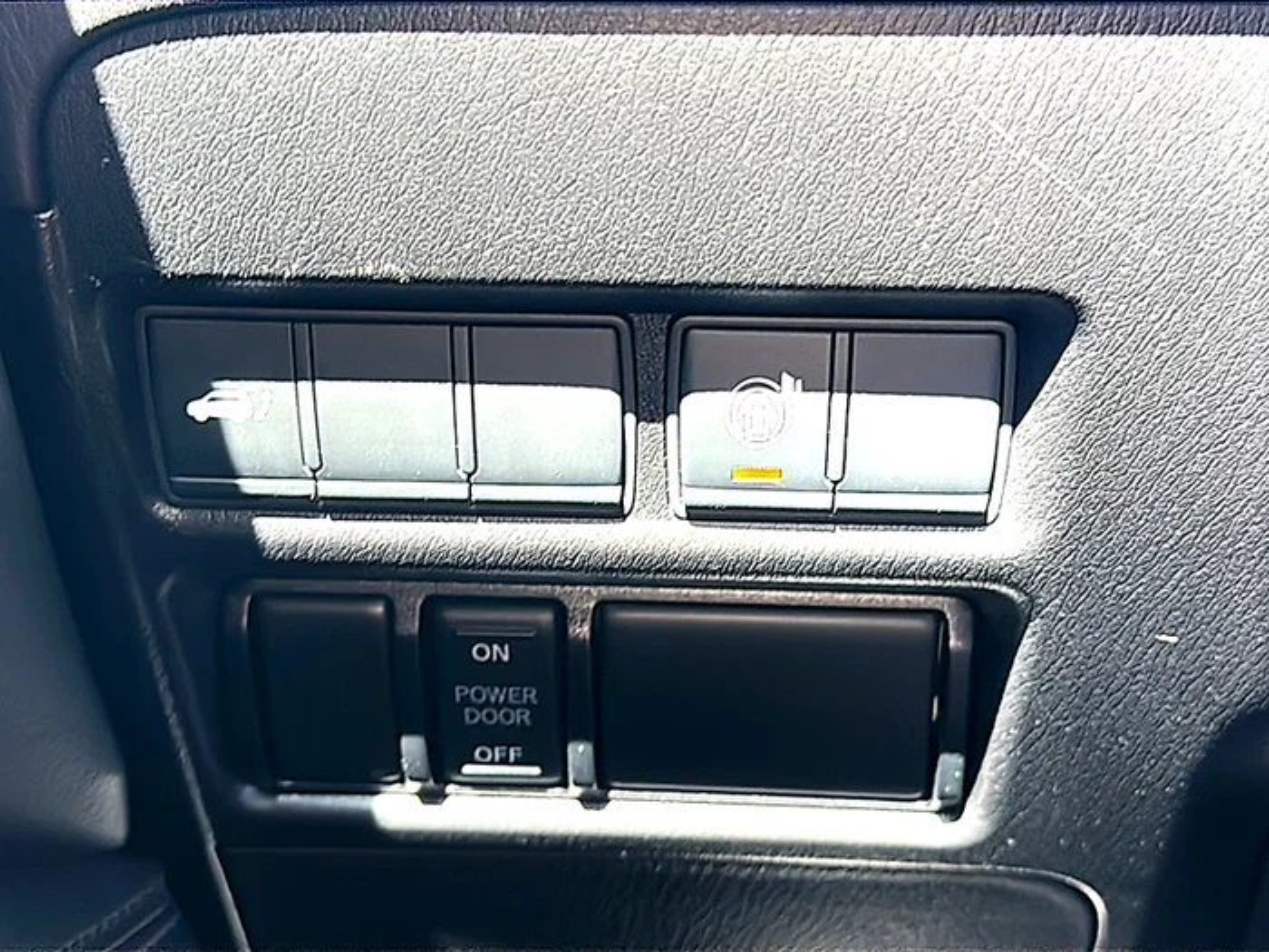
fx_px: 1613
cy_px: 476
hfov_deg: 42.9
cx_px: 634
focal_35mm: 44
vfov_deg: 32.9
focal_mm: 6.86
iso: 160
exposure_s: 1/40
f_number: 1.78
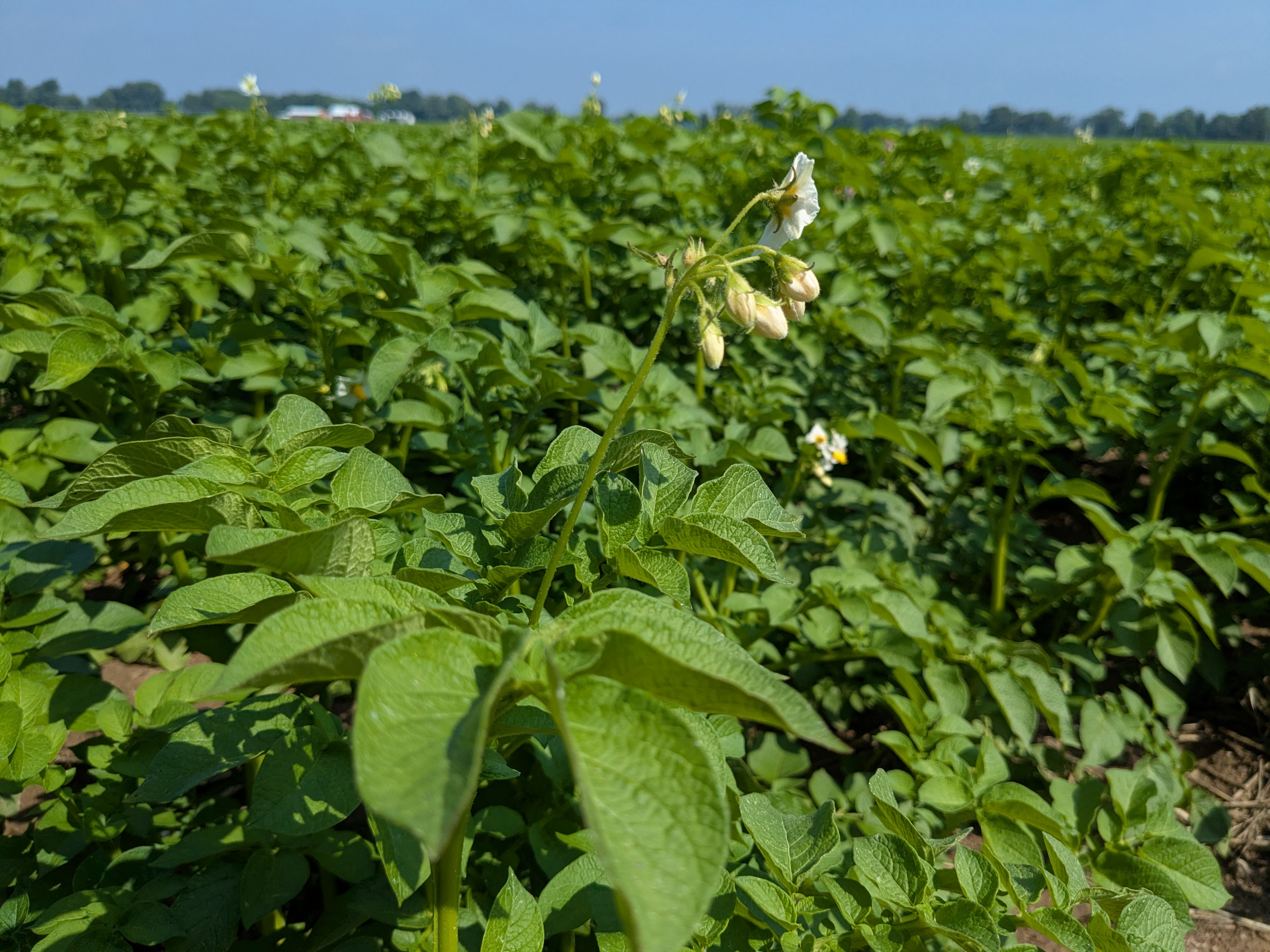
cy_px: 476
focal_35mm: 27
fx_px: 991
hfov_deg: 65.3
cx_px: 635
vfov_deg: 51.4
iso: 71
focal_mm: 4.38
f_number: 1.73
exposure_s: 1/3344
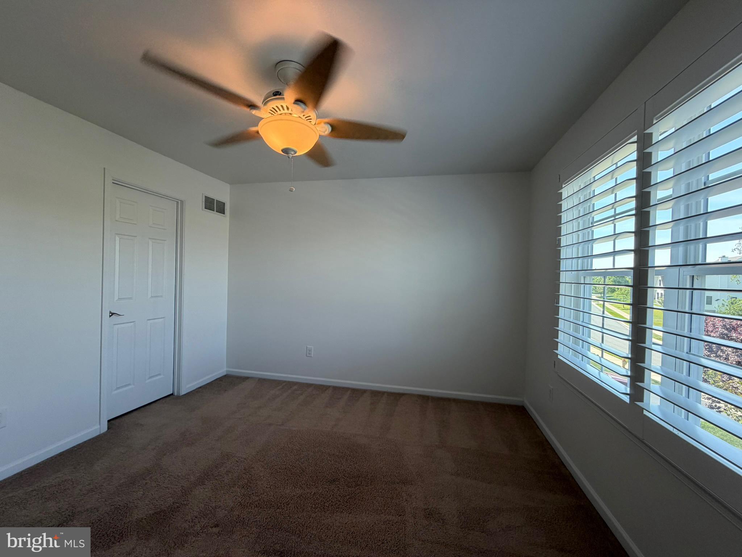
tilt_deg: -0.9
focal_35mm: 14
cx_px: 371
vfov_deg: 85.7
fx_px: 300
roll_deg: -1.1
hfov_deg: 102.1
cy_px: 278
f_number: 2.2
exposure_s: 1/120
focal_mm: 2.22
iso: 80
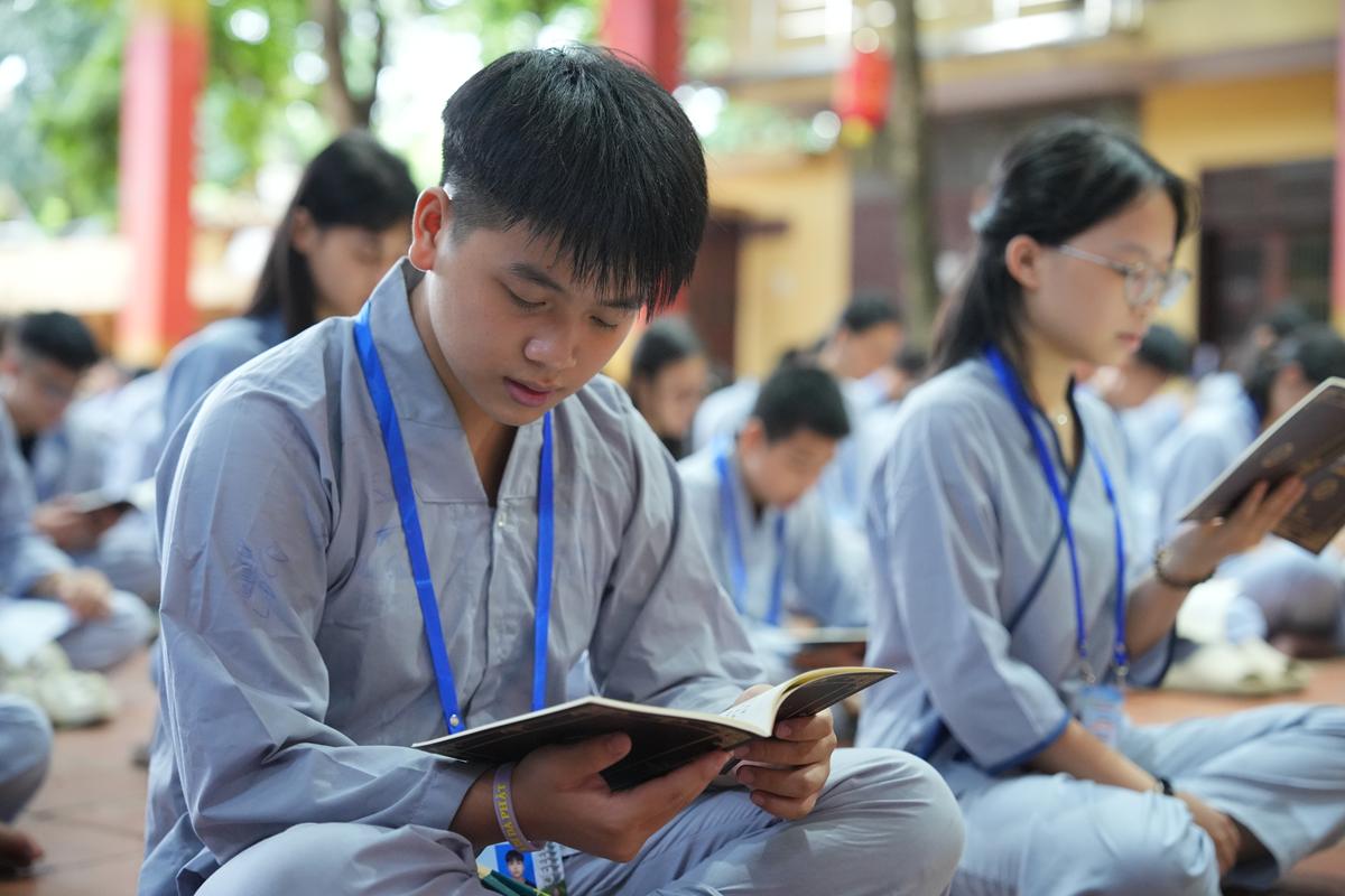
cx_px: 672
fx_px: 2354
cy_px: 448
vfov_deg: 21.6
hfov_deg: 31.9
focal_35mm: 63
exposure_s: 1/125
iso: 4000
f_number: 2.8
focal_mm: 63
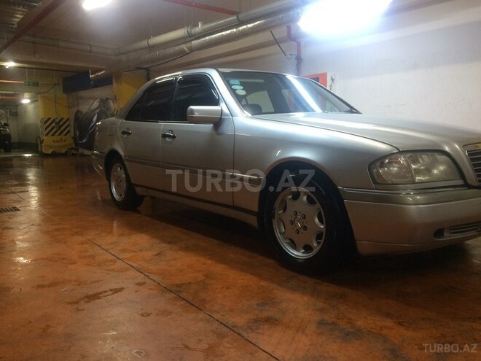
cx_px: 240
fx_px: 403
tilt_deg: -7.2
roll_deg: +0.4
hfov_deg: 61.7
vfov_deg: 48.2
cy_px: 180
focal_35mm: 29
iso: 100
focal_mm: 4.15
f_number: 2.2
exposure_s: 1/33
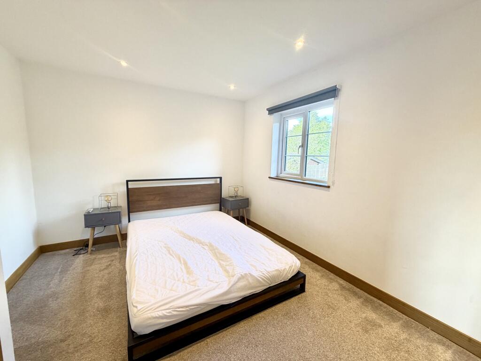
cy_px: 180
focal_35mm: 14
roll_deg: -1.7
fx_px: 195
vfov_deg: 85.7
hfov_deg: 102.1
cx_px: 240
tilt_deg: -7.3
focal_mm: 2.22
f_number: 2.2
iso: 160
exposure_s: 1/100
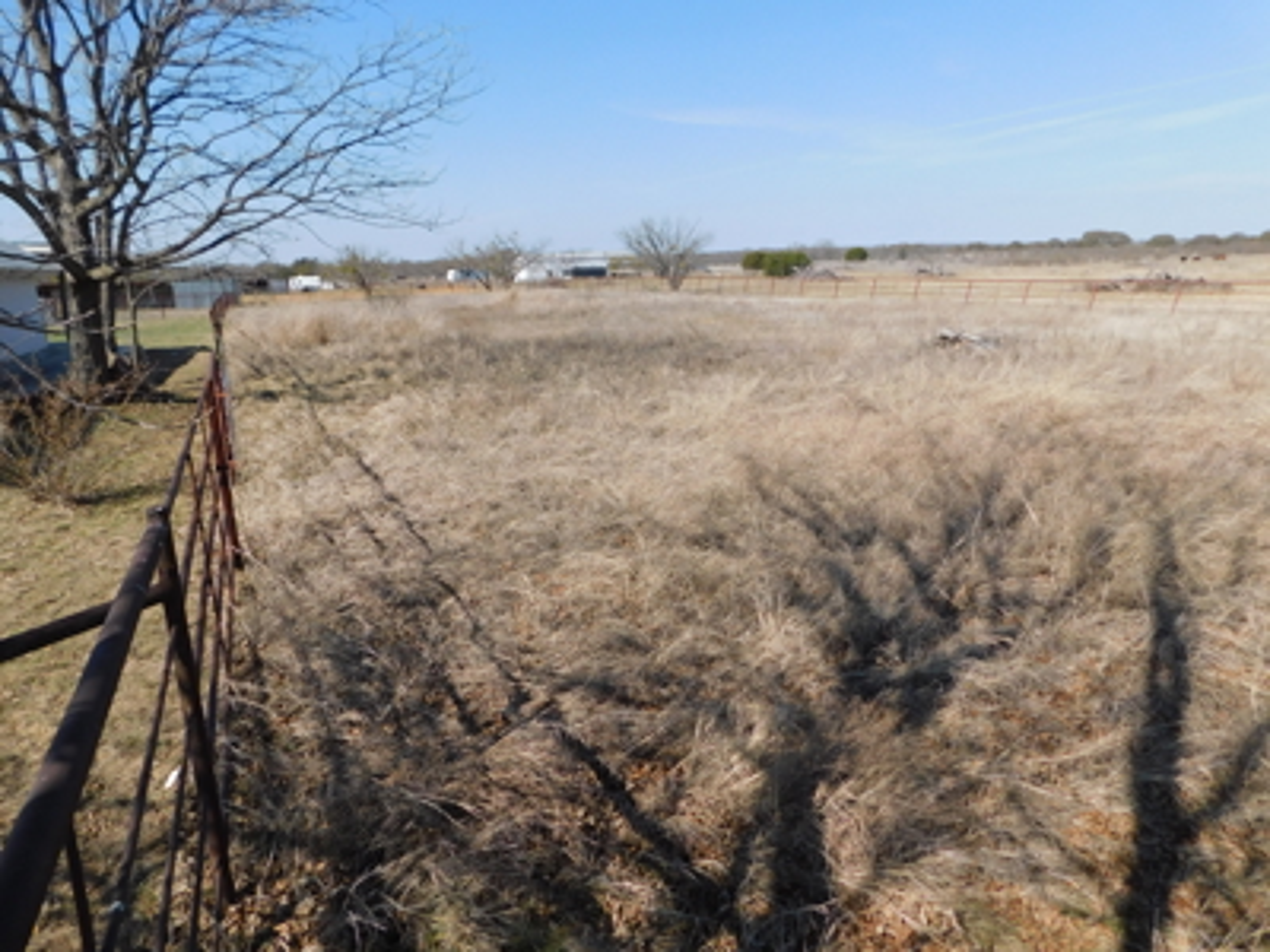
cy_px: 476
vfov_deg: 58.9
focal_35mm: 23
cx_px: 635
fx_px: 844
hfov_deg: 73.9
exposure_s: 1/500
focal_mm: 4
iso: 125
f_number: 6
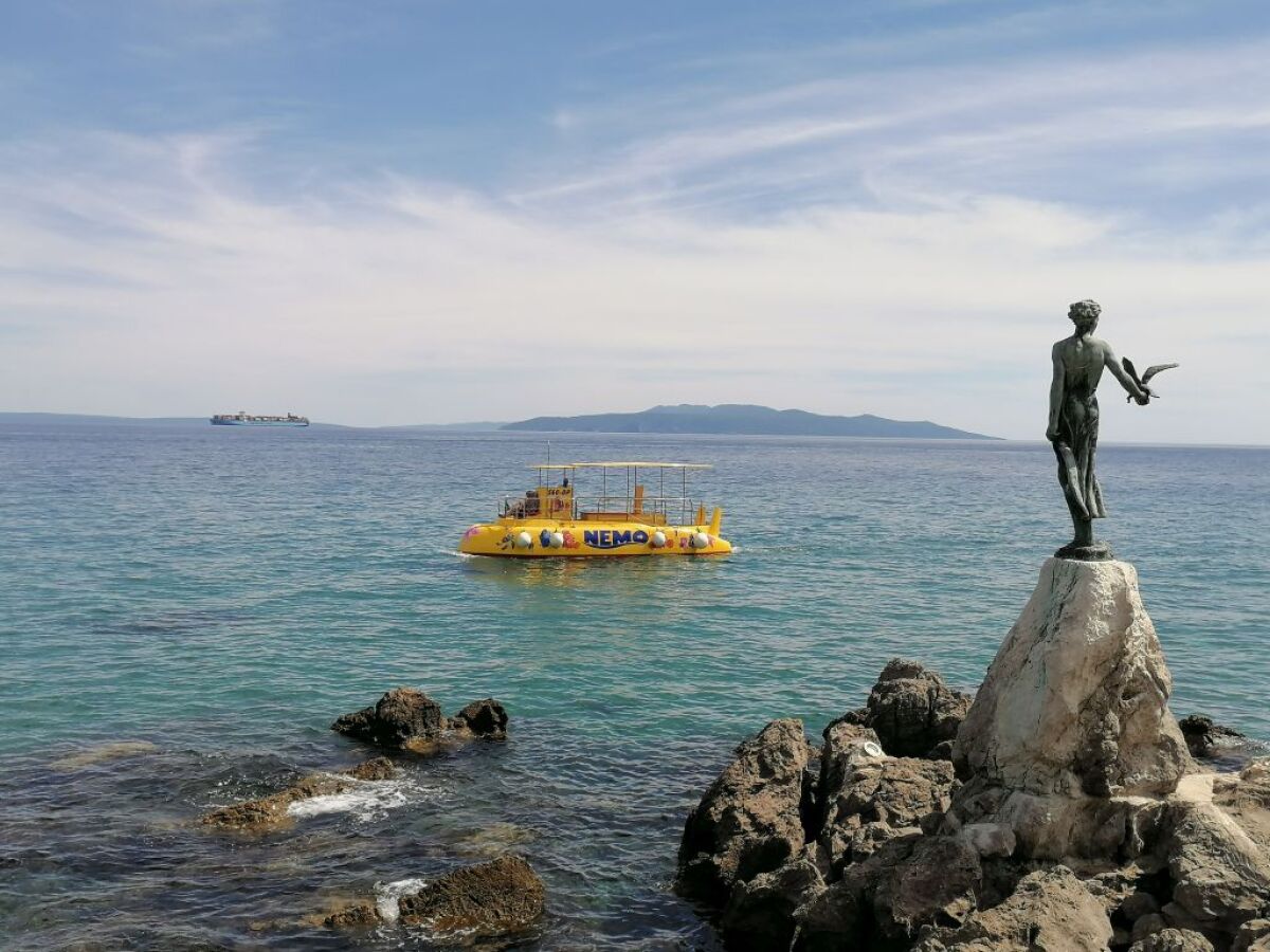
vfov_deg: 36.8
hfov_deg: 47.9
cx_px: 635
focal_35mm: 39
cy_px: 476
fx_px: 1431
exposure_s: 1/1653
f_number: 1.8
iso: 50
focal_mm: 5.3
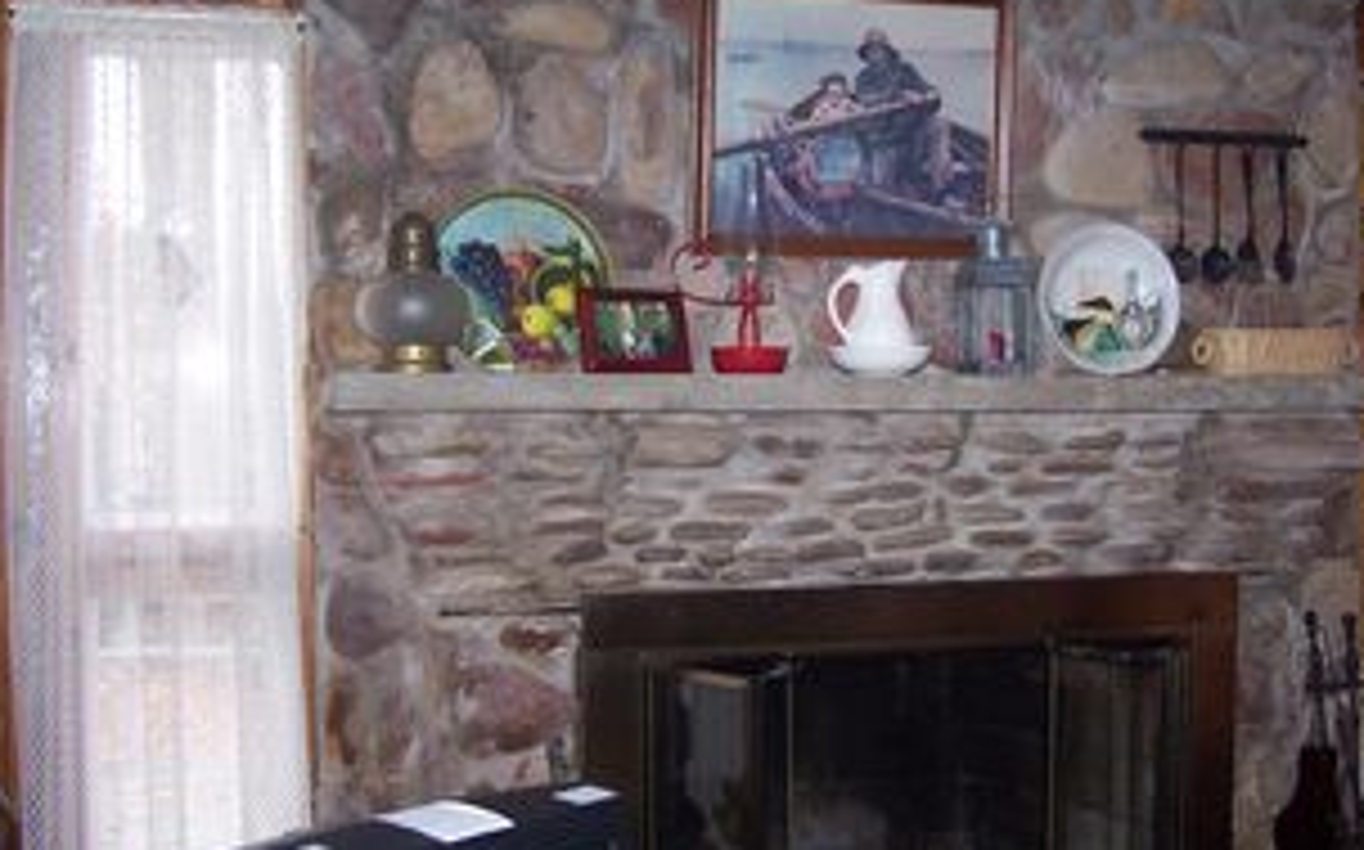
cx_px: 819
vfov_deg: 26.3
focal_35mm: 49
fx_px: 1820
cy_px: 445
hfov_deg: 40.9
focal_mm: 6.3
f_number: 2.8
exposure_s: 1/60
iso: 140
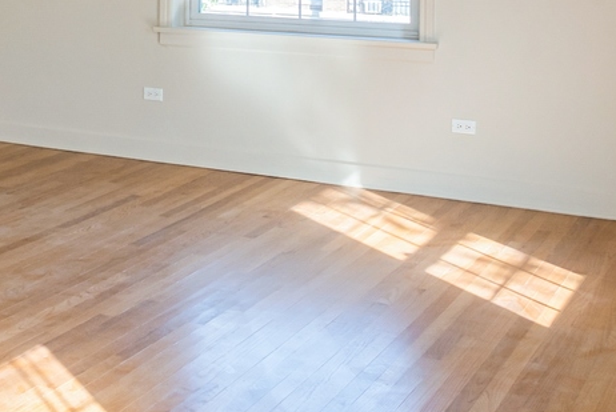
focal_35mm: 70
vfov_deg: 18.3
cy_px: -112
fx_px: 1199
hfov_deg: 26.3
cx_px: -79
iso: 500
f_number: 8
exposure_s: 1/40
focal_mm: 20
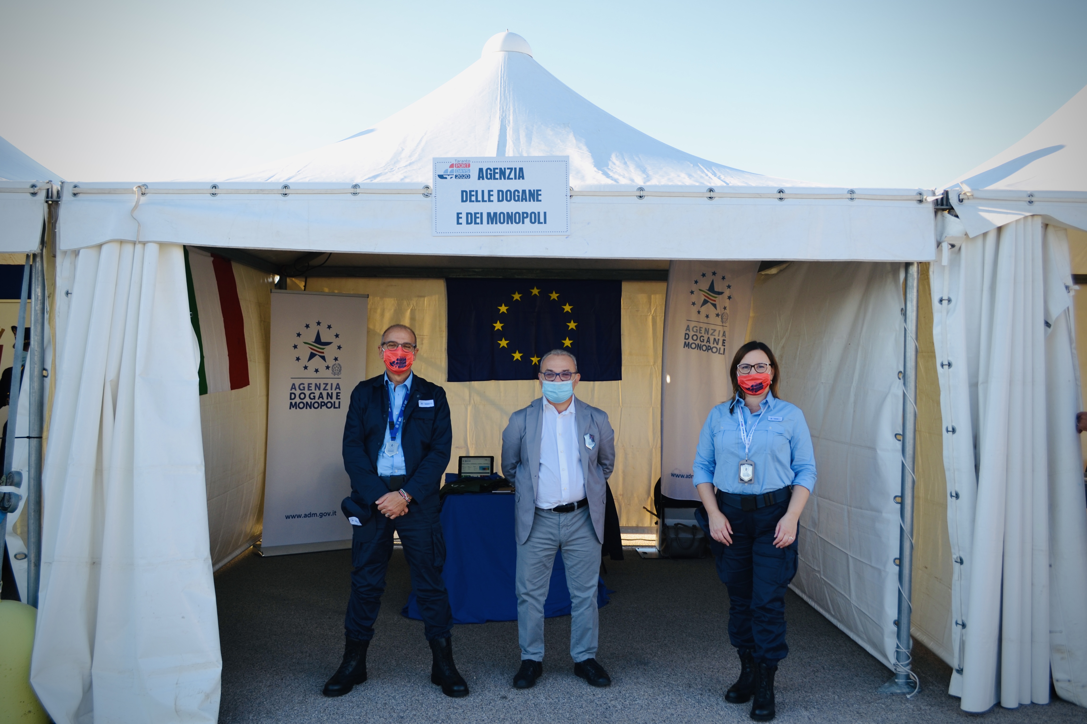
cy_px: 362
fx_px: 996
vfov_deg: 40.0
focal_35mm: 33
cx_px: 544
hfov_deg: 57.2
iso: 100
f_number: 5.6
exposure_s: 1/125
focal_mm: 22
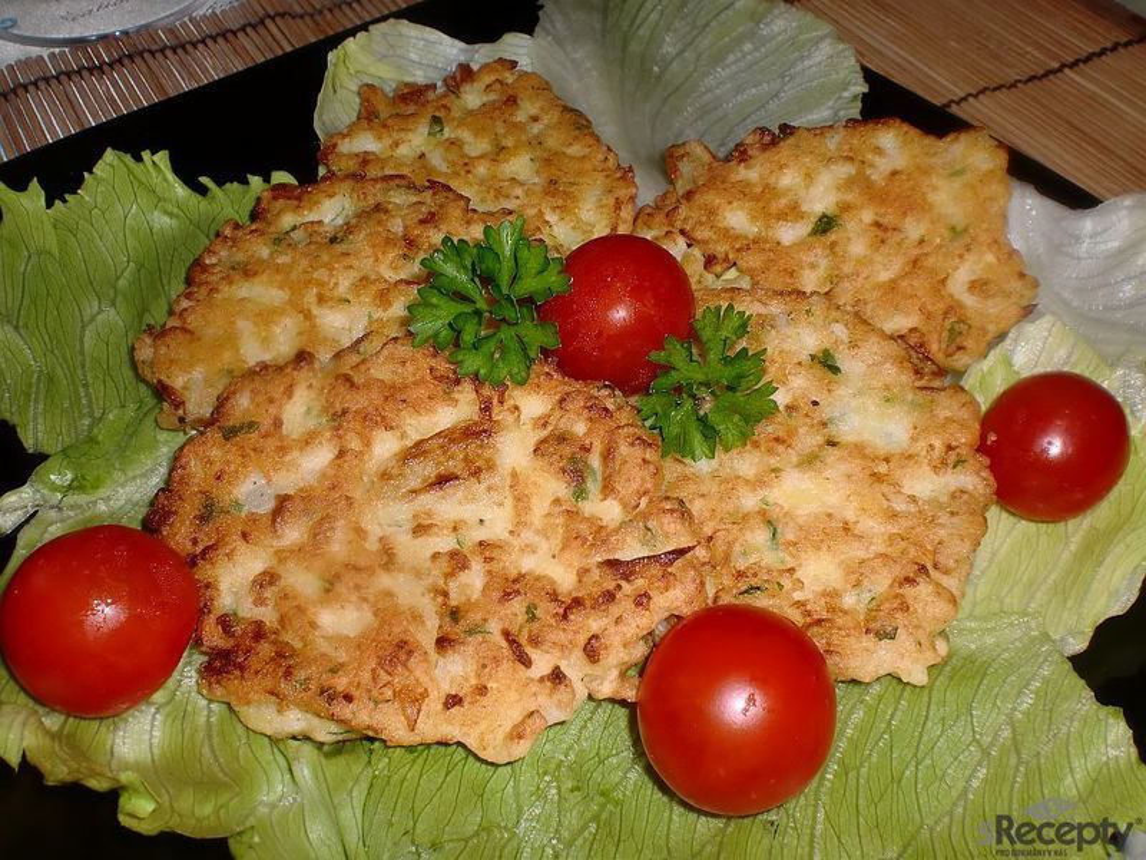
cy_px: 430
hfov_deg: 52.6
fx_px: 1159
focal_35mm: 35
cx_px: 573
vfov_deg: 40.7
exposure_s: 1/60
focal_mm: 6.3
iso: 64
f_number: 5.6
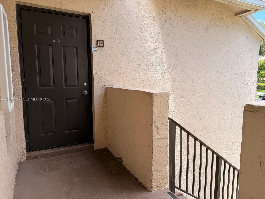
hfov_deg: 71.6
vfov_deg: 56.8
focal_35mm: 24
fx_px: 184
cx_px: 132
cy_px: 100
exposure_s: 1/979
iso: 80
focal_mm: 6.76
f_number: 1.78
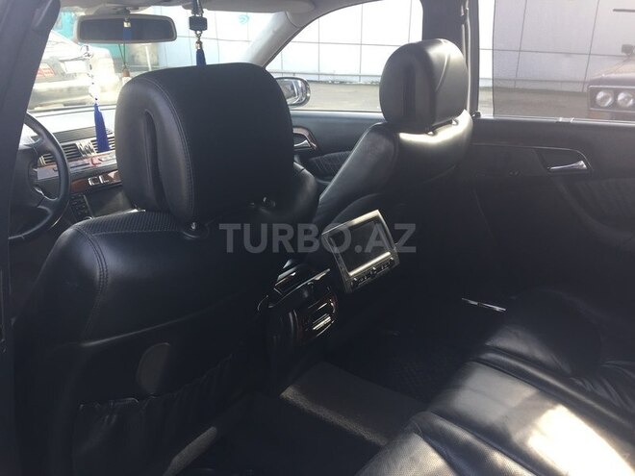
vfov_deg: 48.2
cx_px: 318
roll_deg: +0.7
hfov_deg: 61.7
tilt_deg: -23.1
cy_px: 238
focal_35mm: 29
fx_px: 532
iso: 40
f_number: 2.2
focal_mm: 4.15
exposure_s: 1/100
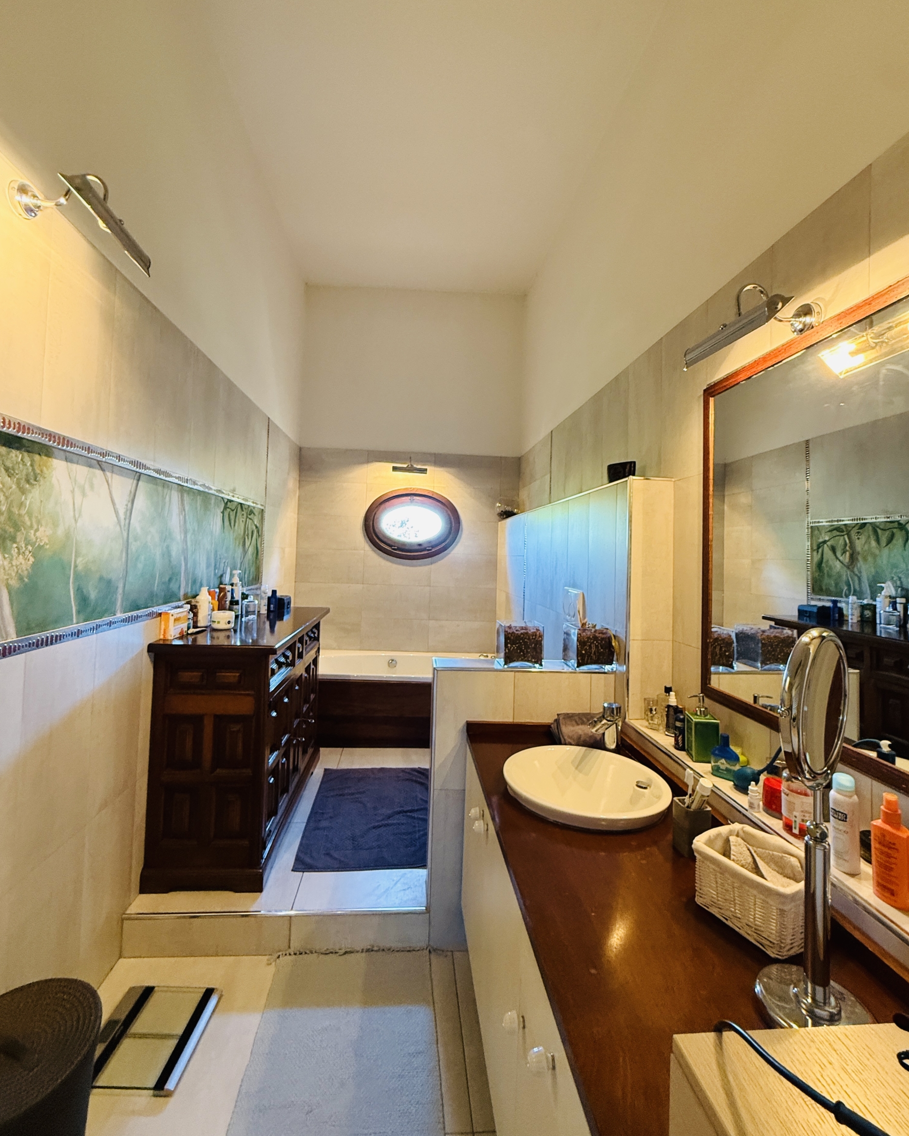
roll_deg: -2.9
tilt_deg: +2.7
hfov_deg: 84.0
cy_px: 540
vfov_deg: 96.7
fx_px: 504
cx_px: 445
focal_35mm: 15
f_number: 2.2
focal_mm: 2.22
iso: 400
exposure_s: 1/50
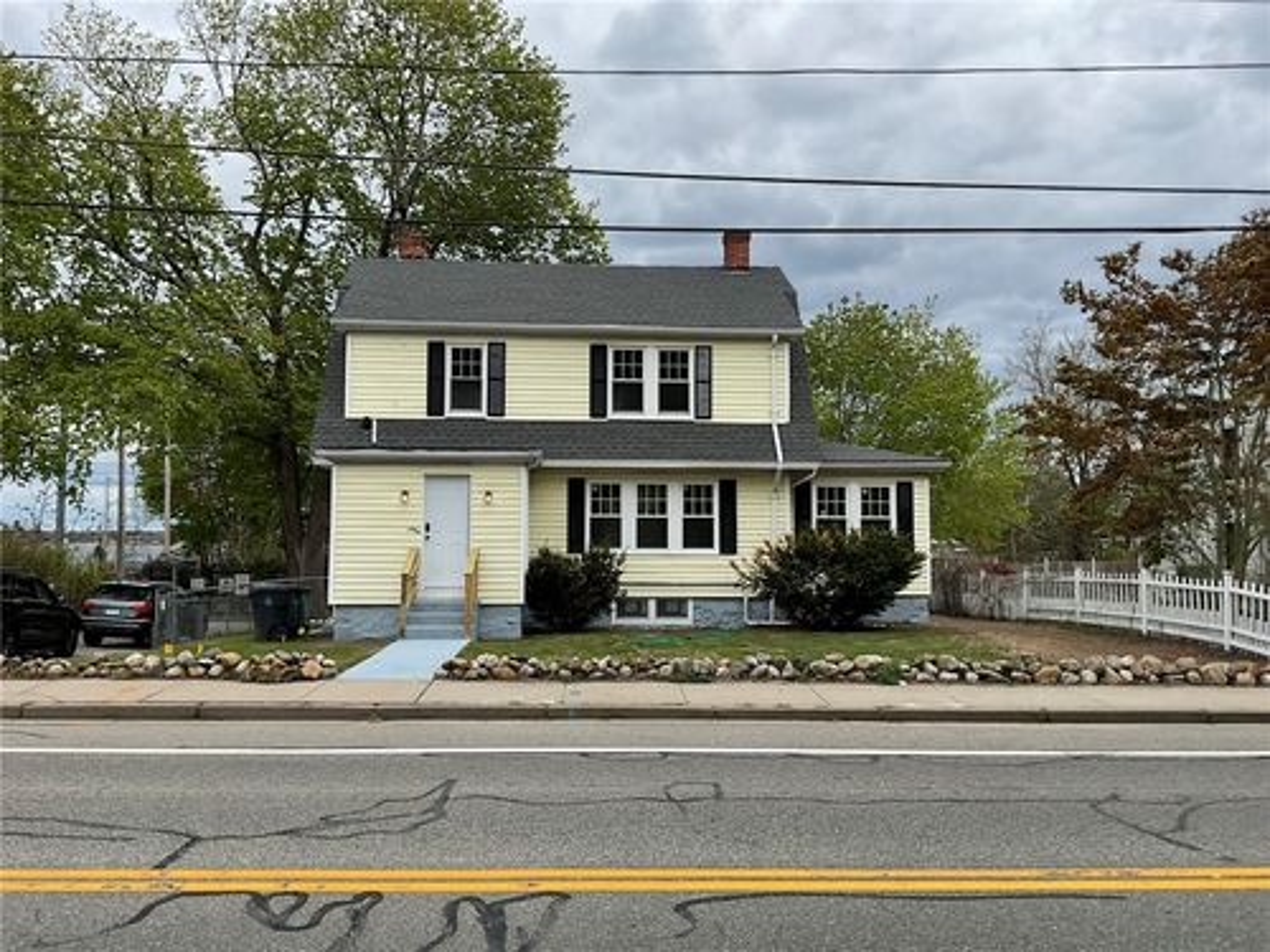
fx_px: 1064
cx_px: 635
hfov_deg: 61.7
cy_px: 476
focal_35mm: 29
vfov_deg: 48.2
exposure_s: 1/1412
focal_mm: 3
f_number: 1.8
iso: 16
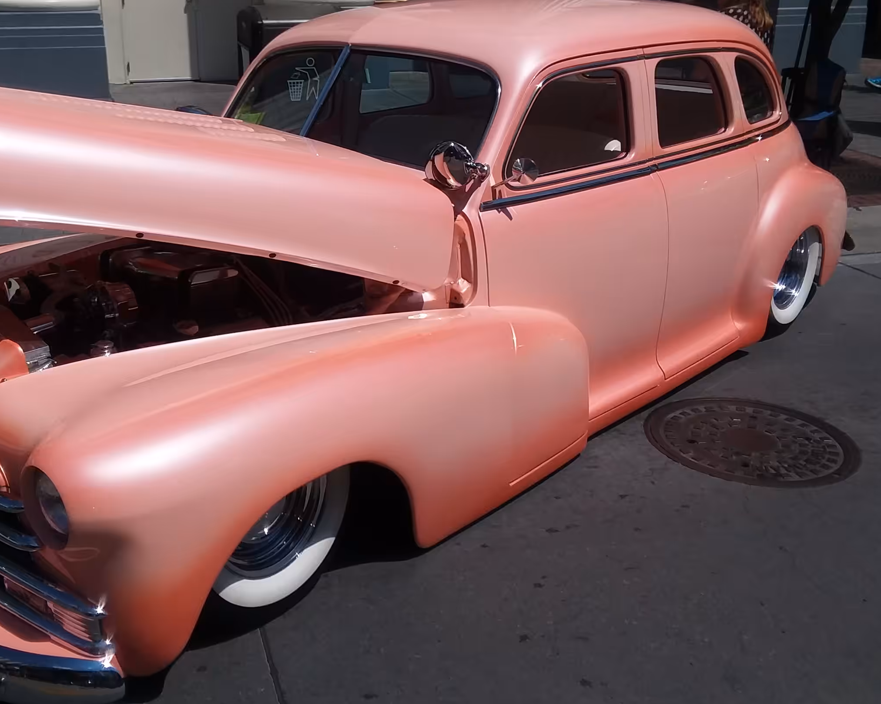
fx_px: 939
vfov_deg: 41.0
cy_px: 293
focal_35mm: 36
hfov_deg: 49.9
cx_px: 348
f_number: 1.9
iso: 40
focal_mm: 2.47
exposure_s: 1/5495
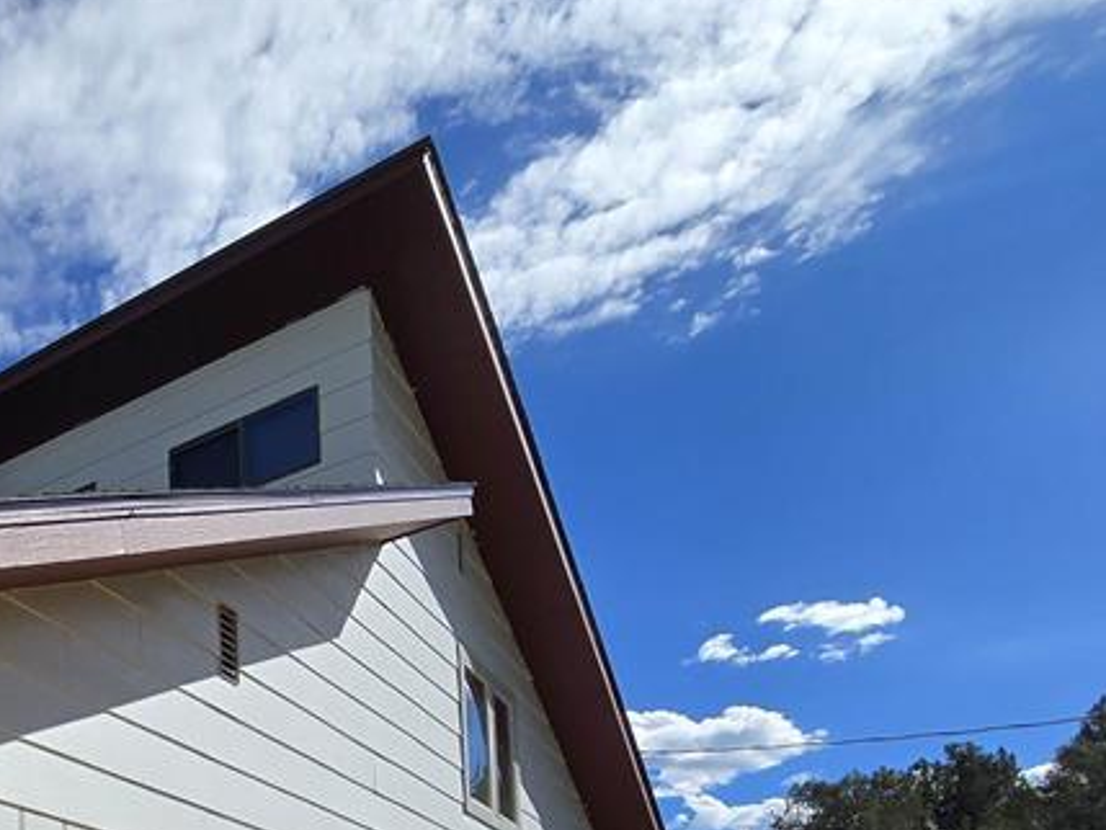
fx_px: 991
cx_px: -106
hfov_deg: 44.6
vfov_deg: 36.3
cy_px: 972
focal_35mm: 31
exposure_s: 1/3092
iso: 50
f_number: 2.2
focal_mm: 2.2
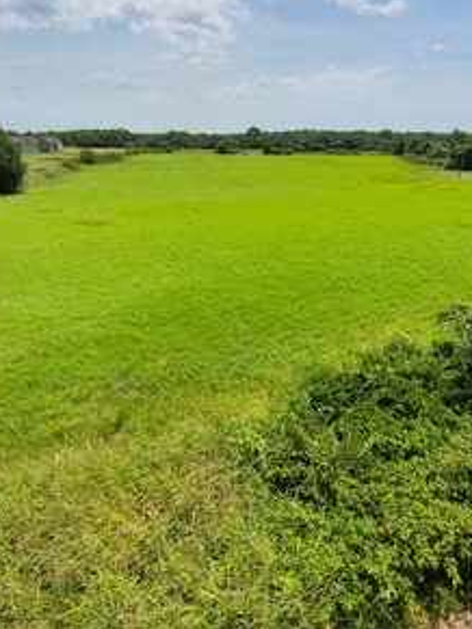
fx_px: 400
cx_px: 236
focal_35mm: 22
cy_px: 307
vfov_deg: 76.4
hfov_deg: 61.0
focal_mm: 16
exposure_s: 1/2532
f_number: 2.55
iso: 107
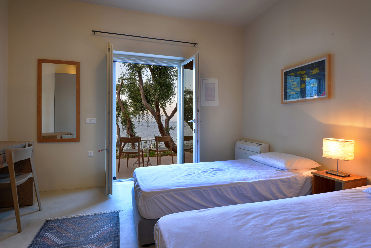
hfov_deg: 86.9
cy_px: 124
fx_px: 196
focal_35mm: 19
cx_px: 186
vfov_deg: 64.6
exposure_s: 1/40
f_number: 11
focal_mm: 19
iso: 100
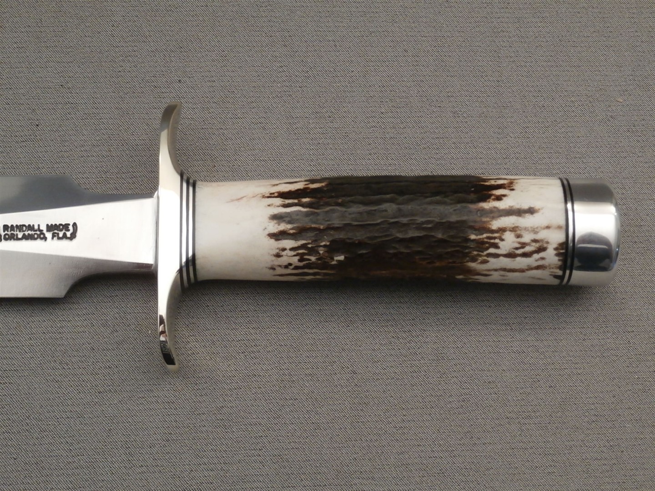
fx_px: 1135
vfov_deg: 24.4
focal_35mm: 60
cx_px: 328
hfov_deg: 32.2
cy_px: 246
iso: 400
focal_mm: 10.76
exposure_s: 1/15
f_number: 4.2
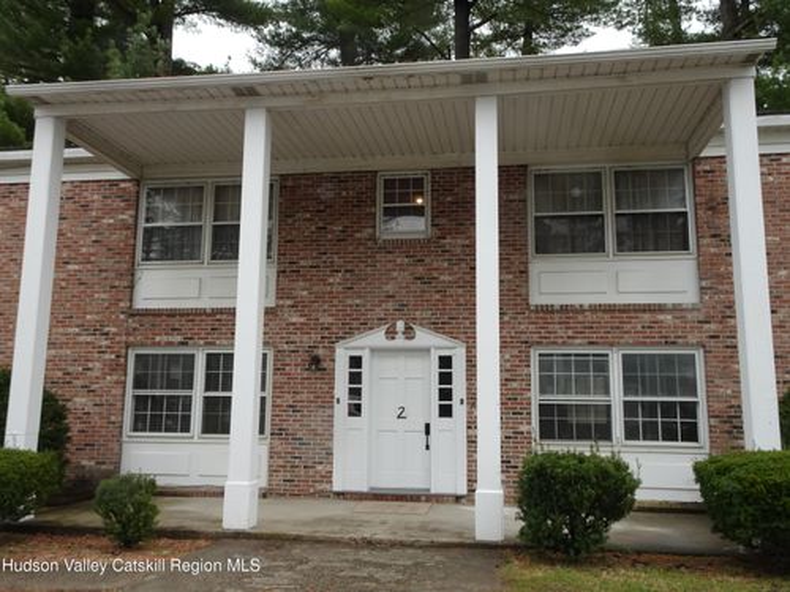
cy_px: 296
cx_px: 395
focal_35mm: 29
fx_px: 662
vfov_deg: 48.2
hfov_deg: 61.7
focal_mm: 4.96
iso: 80
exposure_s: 1/80
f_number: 3.5
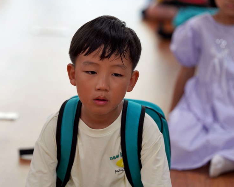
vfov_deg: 7.3
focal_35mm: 213
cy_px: 94
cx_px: 100
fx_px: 1475
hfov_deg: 9.1
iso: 1250
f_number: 4
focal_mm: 185
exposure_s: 1/200
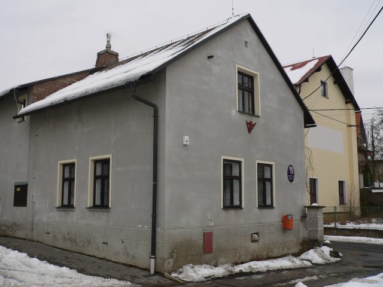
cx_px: 192
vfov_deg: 37.7
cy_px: 144
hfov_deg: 49.0
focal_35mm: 38
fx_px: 420
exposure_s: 1/500
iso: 80
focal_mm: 6.3
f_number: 4
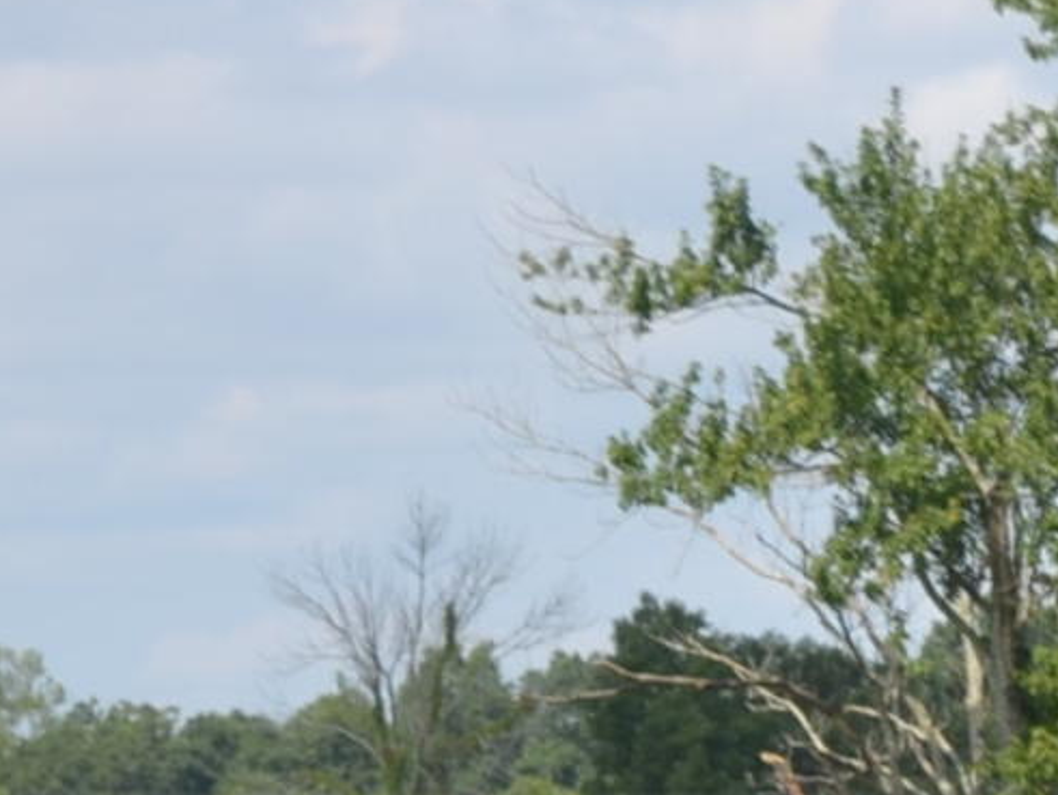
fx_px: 12387
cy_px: 1385
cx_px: 2846
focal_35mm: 405
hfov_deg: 4.7
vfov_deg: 3.7
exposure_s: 1/250
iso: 100
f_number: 8
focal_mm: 46
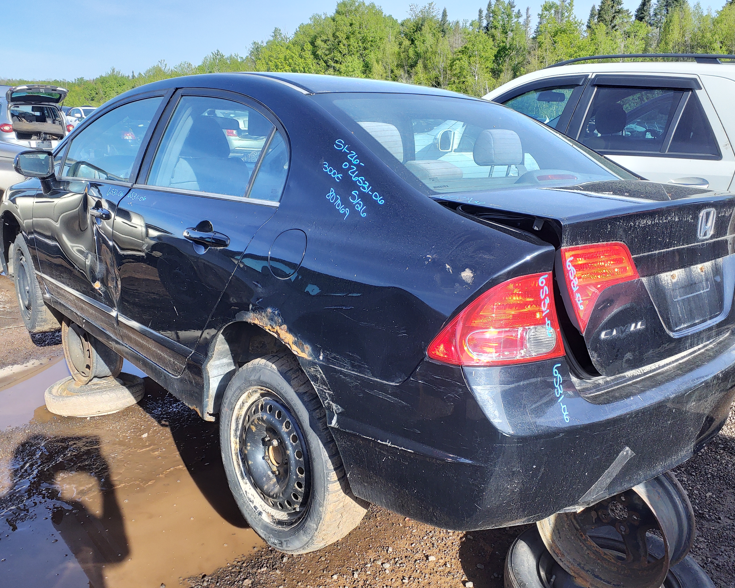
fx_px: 609
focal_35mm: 28
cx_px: 371
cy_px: 299
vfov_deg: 51.5
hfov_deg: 62.2
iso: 40
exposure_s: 1/210
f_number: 1.9
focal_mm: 3.58
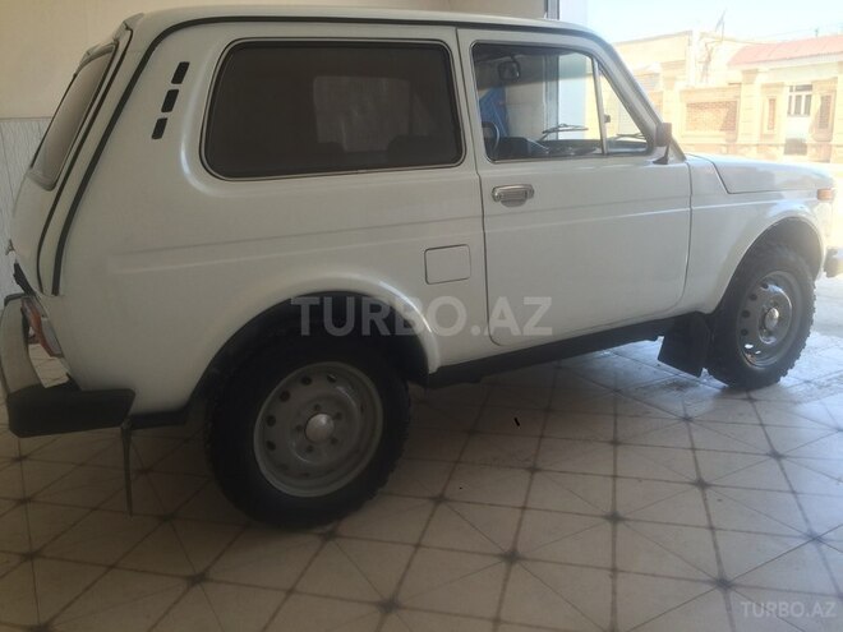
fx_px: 706
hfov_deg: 61.7
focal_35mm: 29
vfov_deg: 48.2
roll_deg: +2.2
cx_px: 422
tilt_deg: -13.0
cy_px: 316
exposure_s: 1/147
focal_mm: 4.15
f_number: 2.2
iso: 32
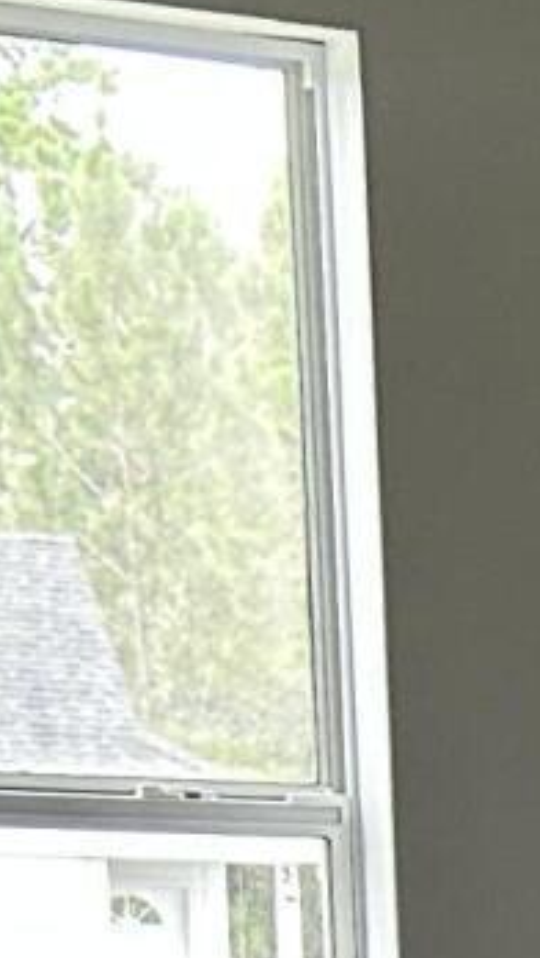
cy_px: 1704
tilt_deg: -12.9
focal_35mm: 163
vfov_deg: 12.2
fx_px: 4145
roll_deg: -3.7
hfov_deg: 6.3
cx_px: 2014
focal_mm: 5.7
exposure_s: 1/60
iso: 125
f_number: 1.5
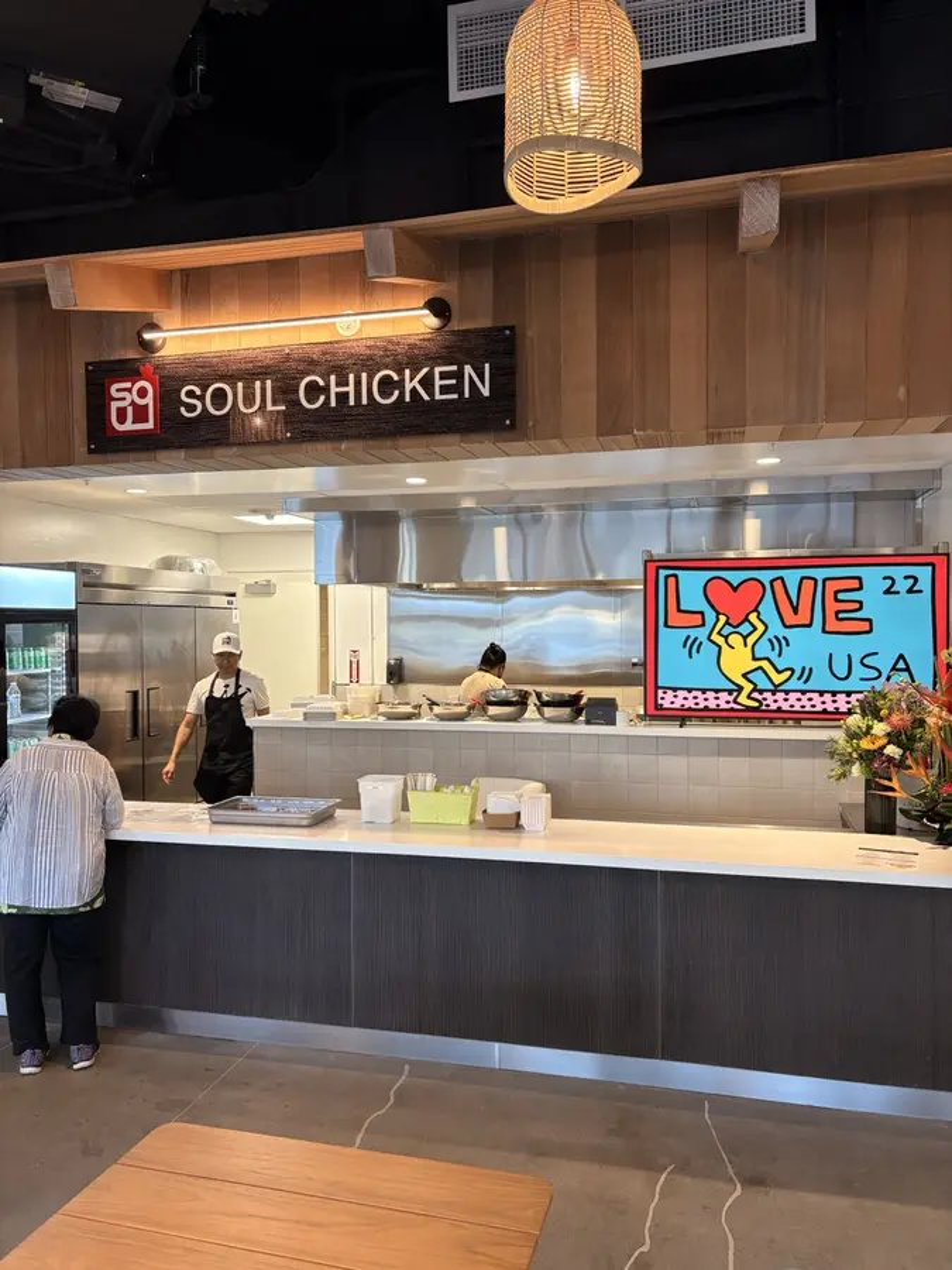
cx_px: 476
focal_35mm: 26
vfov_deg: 67.3
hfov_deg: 53.1
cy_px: 635
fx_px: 953
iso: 125
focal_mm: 5.96
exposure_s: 1/60
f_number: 1.6
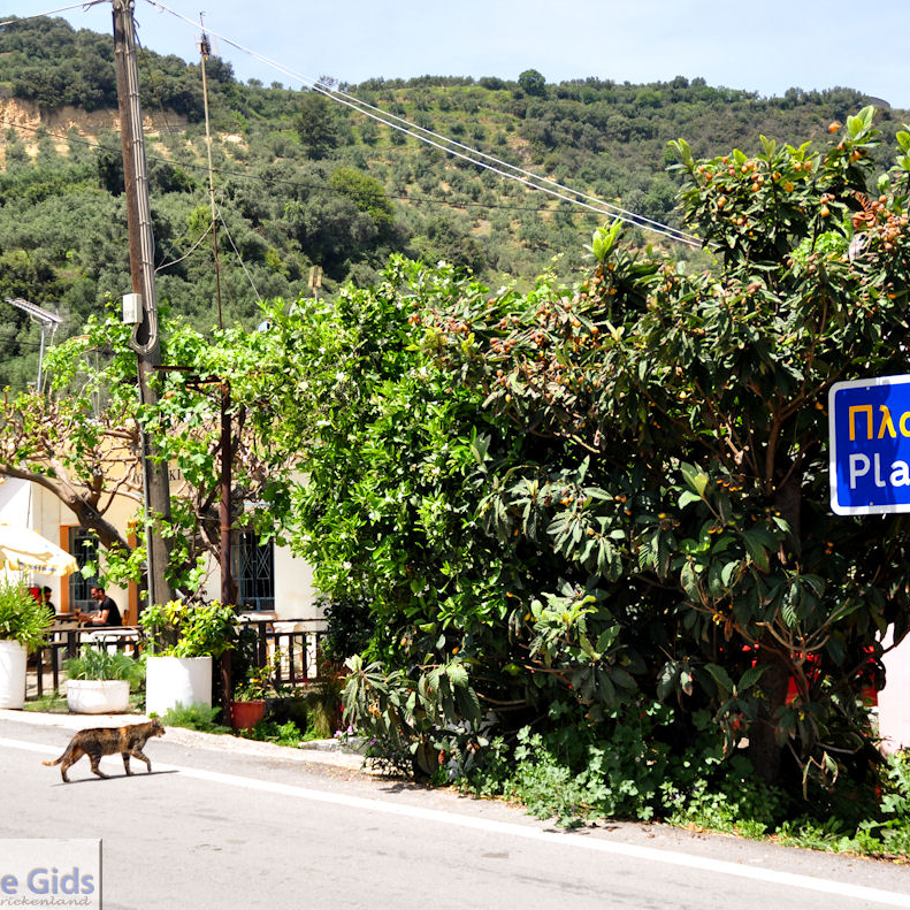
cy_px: 457
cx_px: 517
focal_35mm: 68
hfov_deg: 25.5
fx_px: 2012
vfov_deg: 25.5
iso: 200
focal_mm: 35
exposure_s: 1/800
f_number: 5
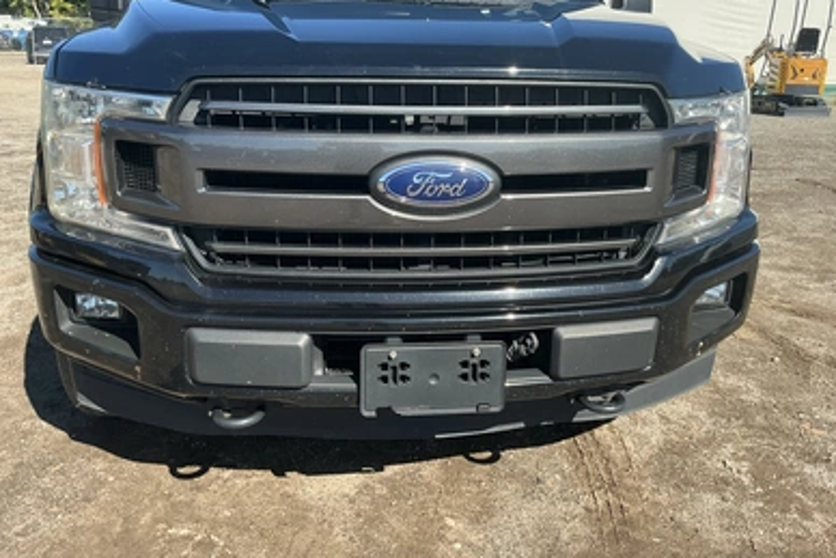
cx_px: 414
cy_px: 241
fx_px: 697
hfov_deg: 61.9
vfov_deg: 43.5
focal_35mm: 30
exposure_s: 1/642
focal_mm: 3
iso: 25
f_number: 1.8
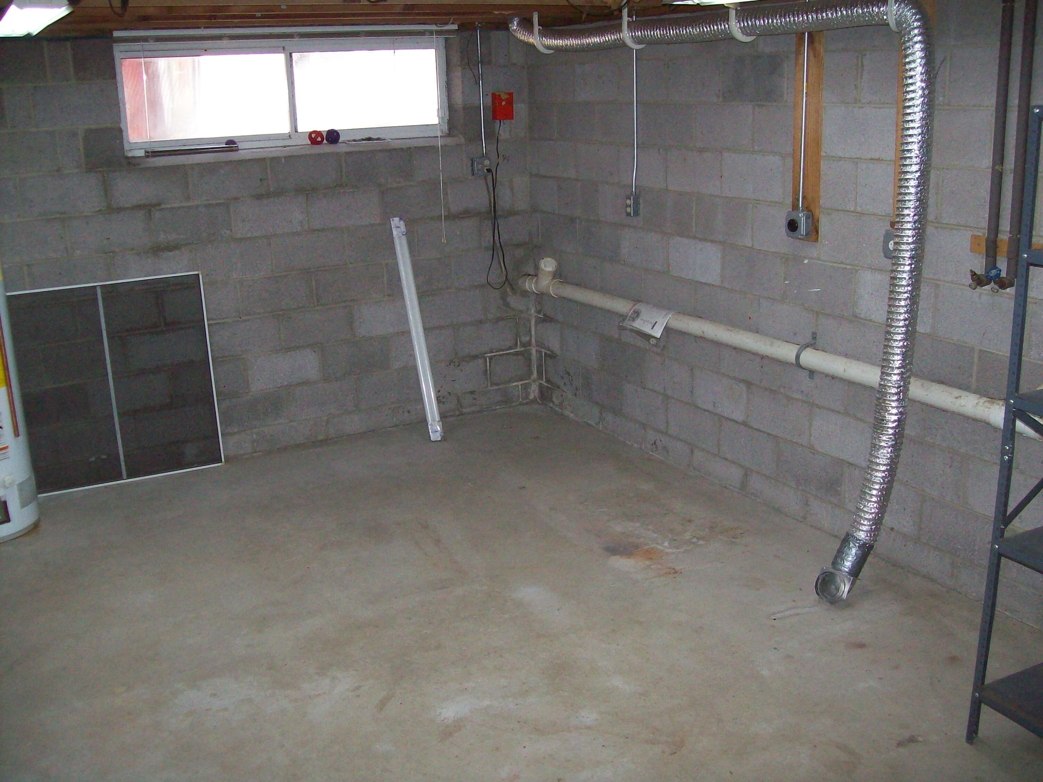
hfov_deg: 51.4
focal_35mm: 36
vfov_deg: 39.7
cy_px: 391
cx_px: 522
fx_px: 1085
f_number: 2.7
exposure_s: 1/64
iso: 200
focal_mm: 6
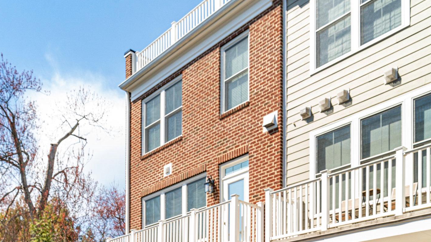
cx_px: 178
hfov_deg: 56.3
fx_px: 400
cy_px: 202
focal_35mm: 35
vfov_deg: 32.6
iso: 1250
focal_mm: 23
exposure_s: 1/400
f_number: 8
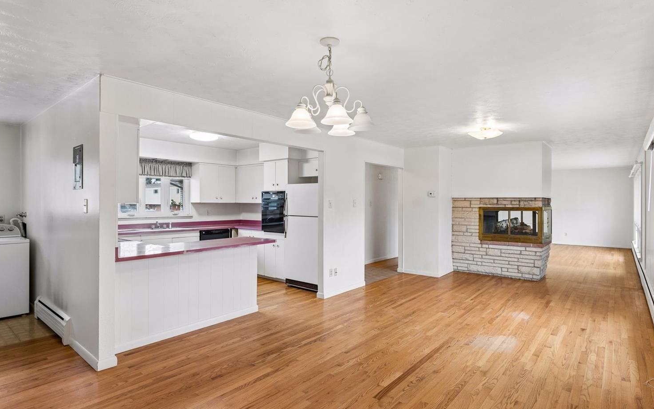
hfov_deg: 82.3
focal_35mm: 21
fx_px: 374
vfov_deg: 57.3
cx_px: 327
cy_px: 200
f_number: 9
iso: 400
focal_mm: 19
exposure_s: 1/10
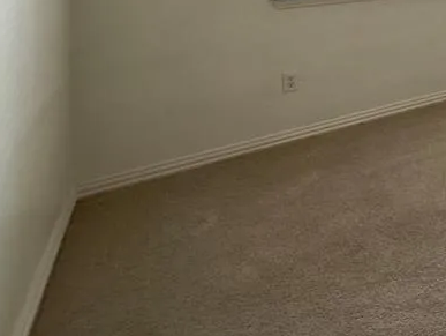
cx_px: 584
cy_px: -77
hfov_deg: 34.6
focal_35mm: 37
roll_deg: -1.9
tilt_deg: -2.7
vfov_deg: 31.7
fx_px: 477
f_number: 2.2
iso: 64
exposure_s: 1/120
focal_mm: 2.22
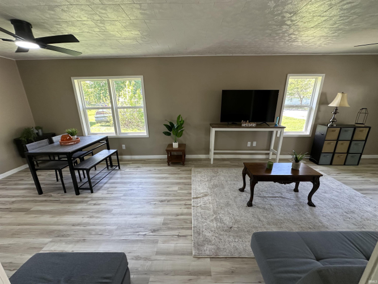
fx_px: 153
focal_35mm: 14
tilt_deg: -16.2
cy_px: 142
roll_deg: +0.3
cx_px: 189
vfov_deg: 85.7
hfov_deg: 102.1
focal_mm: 2.22
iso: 160
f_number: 2.2
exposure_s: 1/99
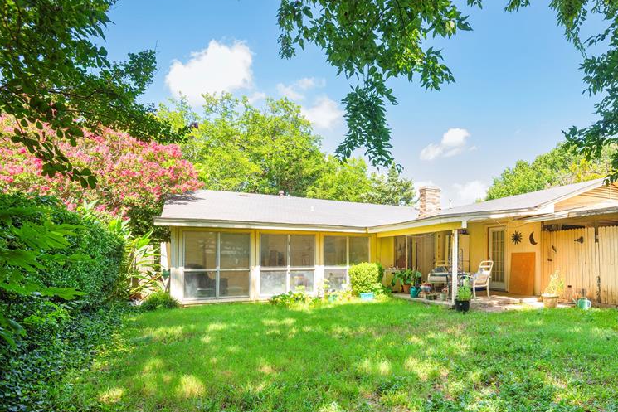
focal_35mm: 22
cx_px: 408
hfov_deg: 76.3
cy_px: 257
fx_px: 378
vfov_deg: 56.6
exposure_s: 1/60
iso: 100
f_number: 7.1
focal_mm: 16
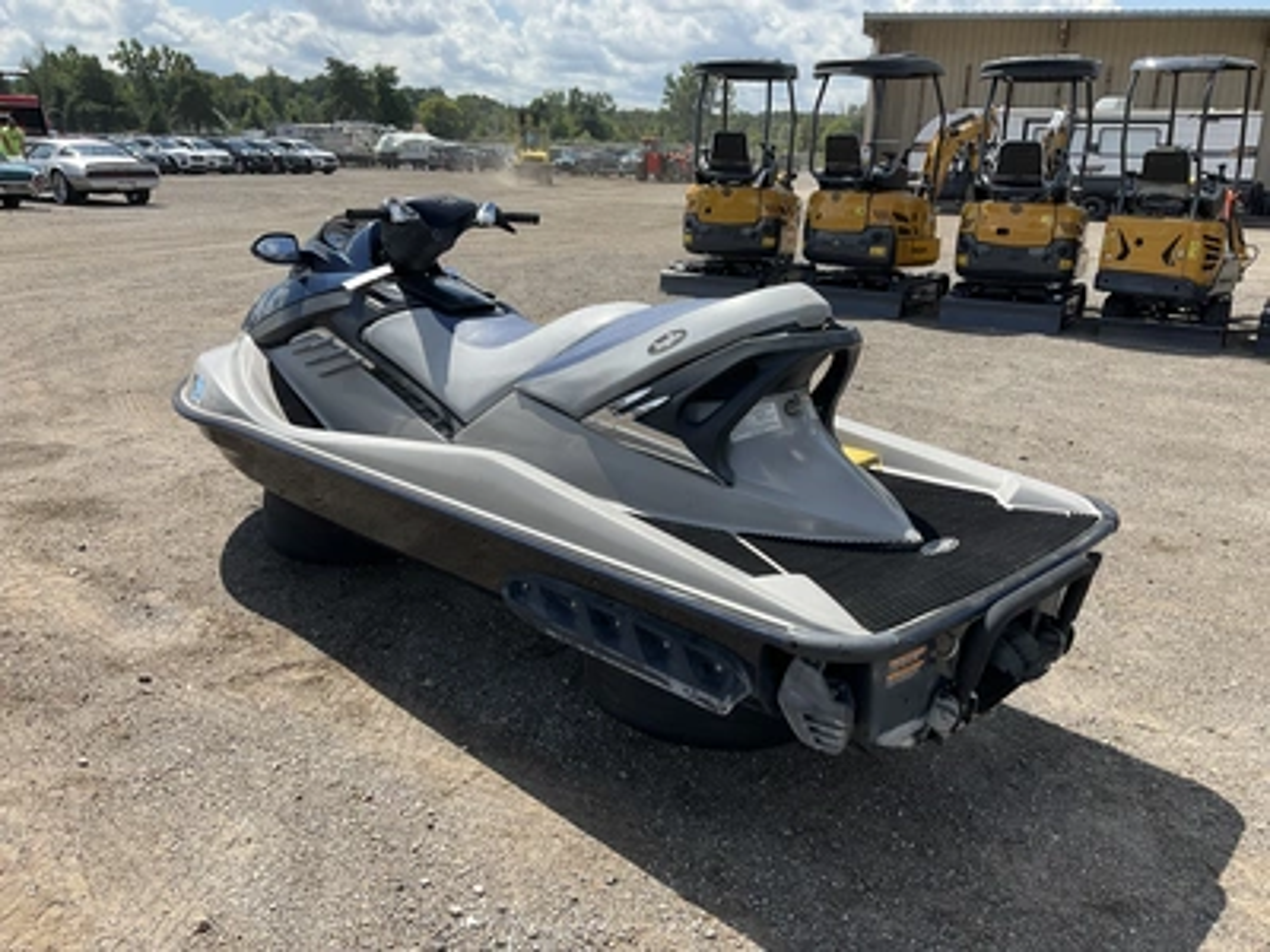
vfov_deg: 48.2
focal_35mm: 29
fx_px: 1064
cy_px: 476
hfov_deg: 61.7
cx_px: 635
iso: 25
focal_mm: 3
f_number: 1.8
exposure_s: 1/1490
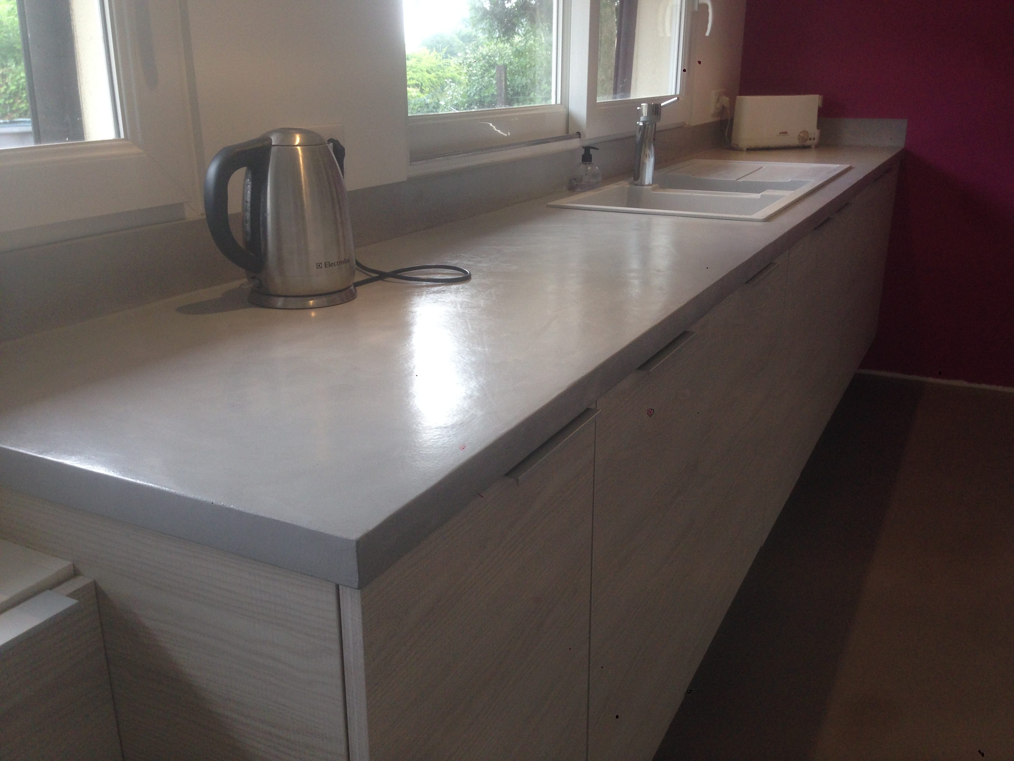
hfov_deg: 55.4
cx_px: 507
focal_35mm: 33
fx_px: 967
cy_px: 380
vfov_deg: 42.9
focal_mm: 4.12
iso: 80
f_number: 2.4
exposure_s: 1/120
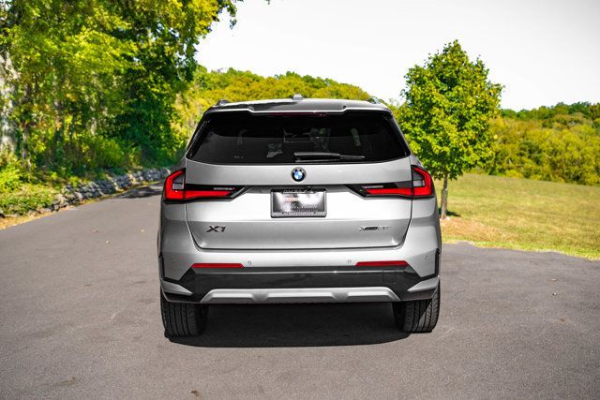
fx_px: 633
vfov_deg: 35.1
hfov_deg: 50.7
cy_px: 200
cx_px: 300
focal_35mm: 38
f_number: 4
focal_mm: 38
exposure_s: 1/2000
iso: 250
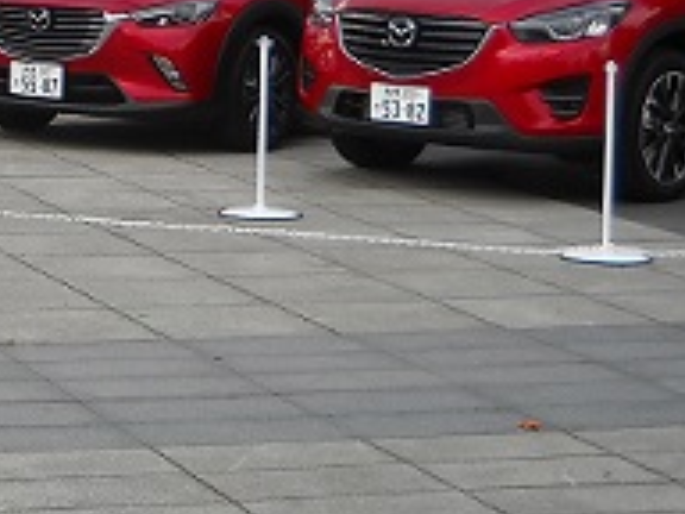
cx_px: -296
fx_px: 2592
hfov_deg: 14.2
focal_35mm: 131
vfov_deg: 11.2
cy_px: -30
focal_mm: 6.72
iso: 64
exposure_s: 1/218
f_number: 3.1
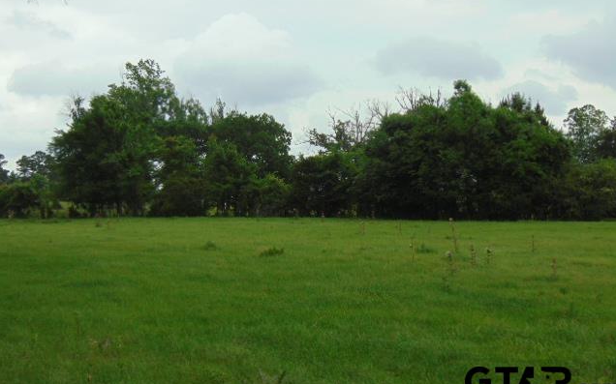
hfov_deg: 32.0
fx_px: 1074
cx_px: 309
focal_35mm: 64
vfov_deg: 20.3
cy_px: 163
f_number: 3.6
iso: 80
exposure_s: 1/640
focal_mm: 10.8
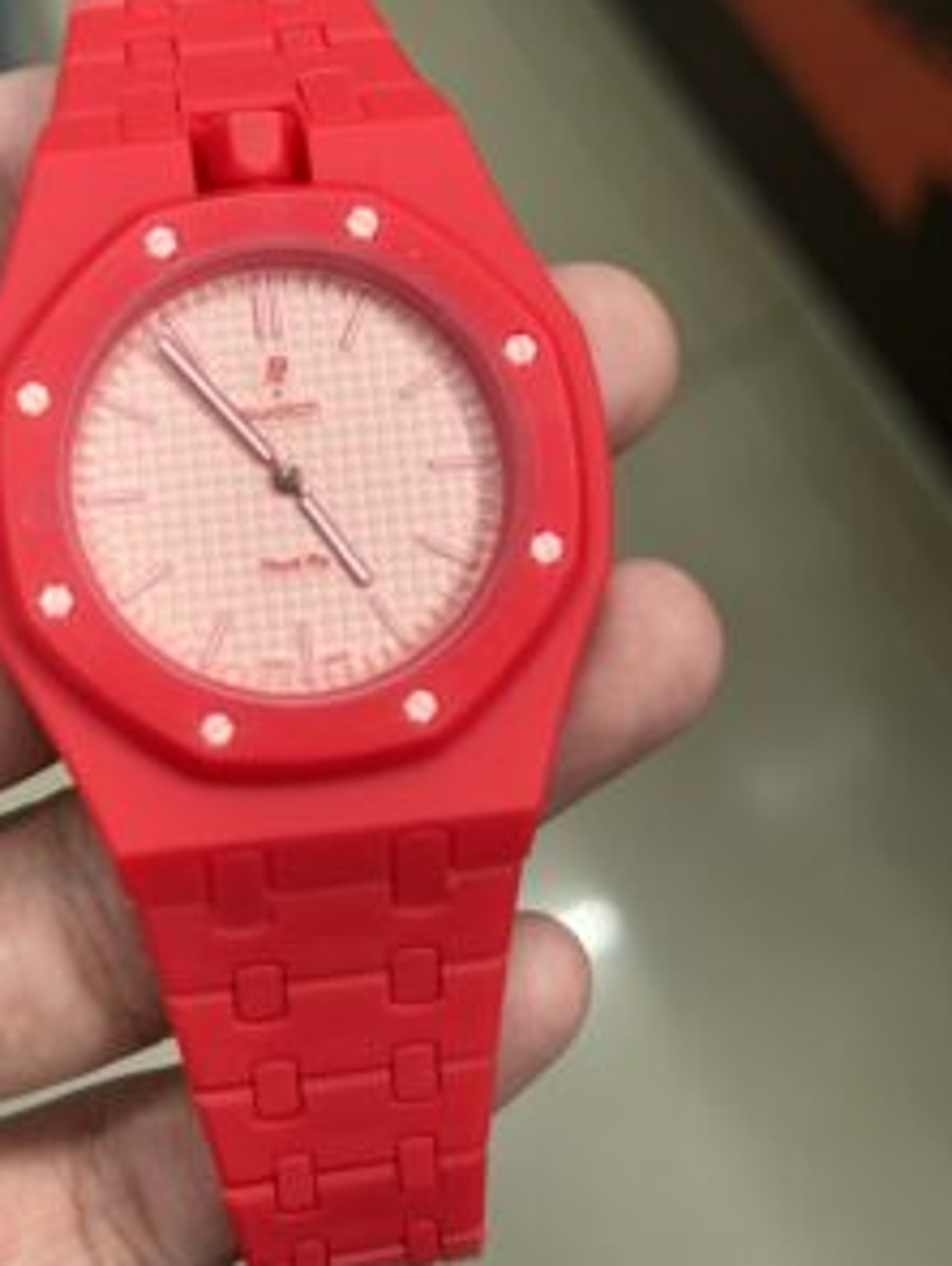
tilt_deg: -72.5
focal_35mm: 65
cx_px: 322
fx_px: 2378
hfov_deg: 22.5
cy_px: 627
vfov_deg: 29.8
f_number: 1.78
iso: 100
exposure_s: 1/50
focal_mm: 6.76
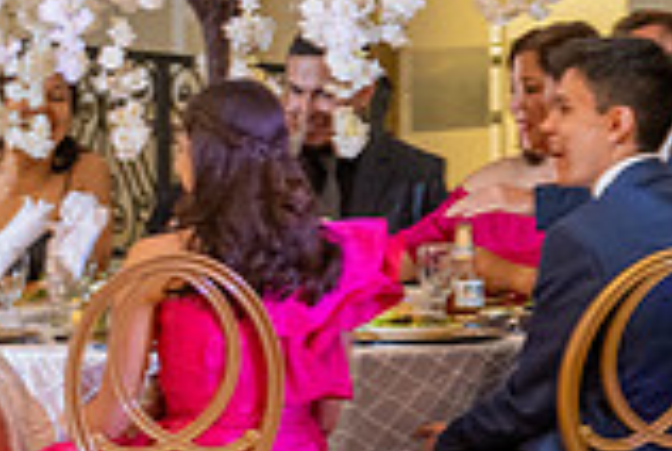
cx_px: -464
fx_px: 4657
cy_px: 508
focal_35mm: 249
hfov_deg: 8.0
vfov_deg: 5.5
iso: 800
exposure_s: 1/80
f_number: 4
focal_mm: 55
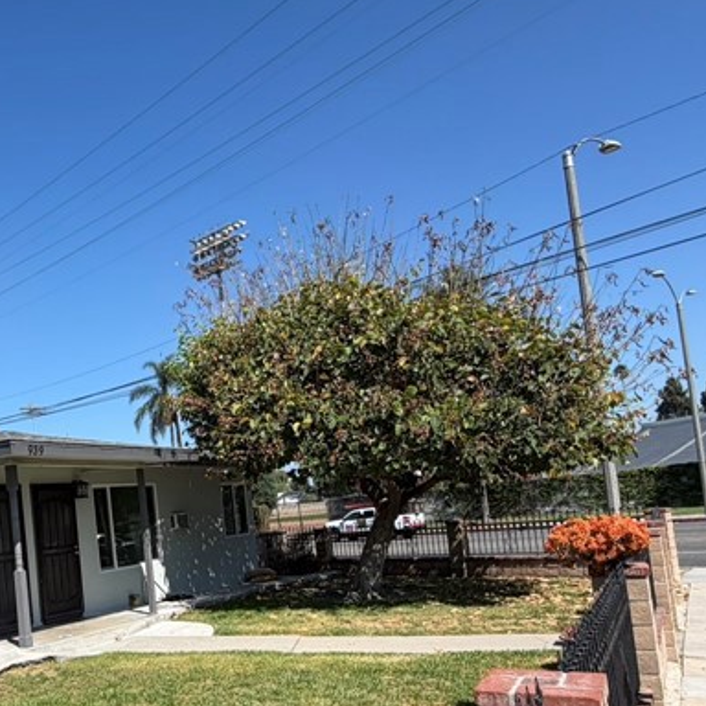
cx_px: 72
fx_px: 761
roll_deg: +4.4
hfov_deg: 45.2
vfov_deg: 48.8
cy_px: 480
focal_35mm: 33
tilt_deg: +2.4
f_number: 2.2
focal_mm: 2.22
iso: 20
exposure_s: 1/779
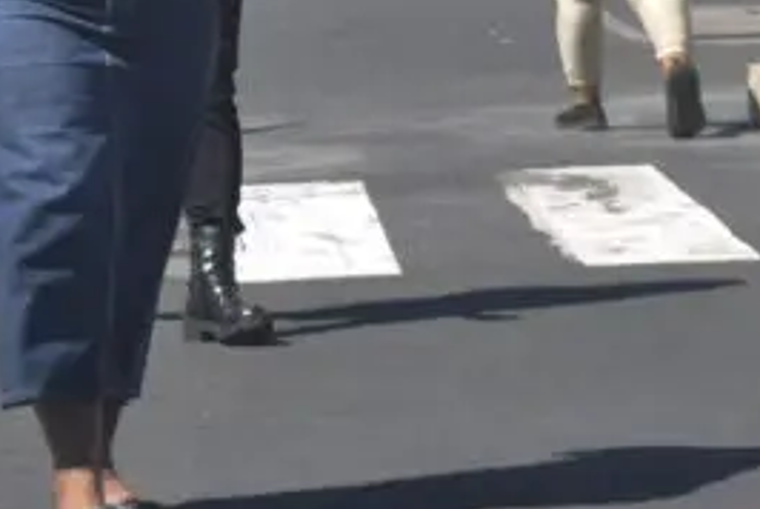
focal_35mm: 276
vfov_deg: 5.0
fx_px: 5826
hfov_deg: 7.5
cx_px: 349
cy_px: -282
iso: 100
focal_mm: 55
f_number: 7.1
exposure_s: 1/200
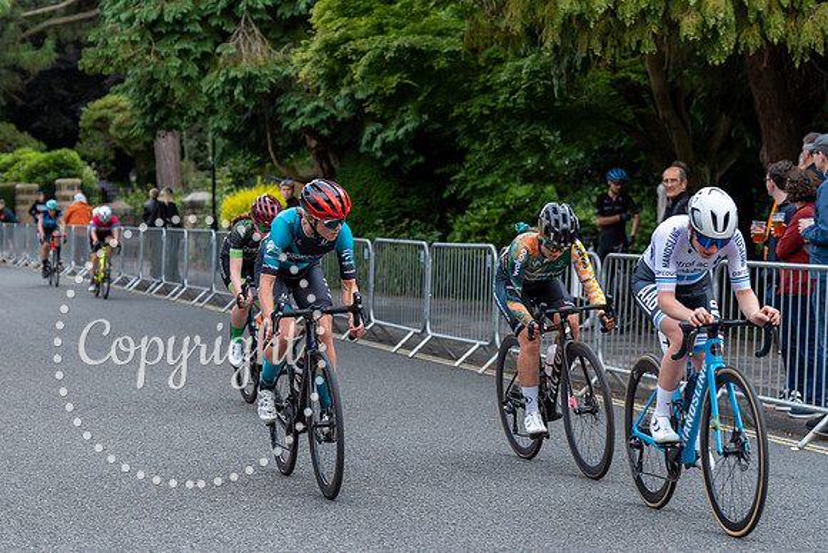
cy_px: 230
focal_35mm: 95
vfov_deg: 14.4
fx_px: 2179
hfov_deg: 21.5
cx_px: 344
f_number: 4
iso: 640
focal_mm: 81
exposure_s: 1/800
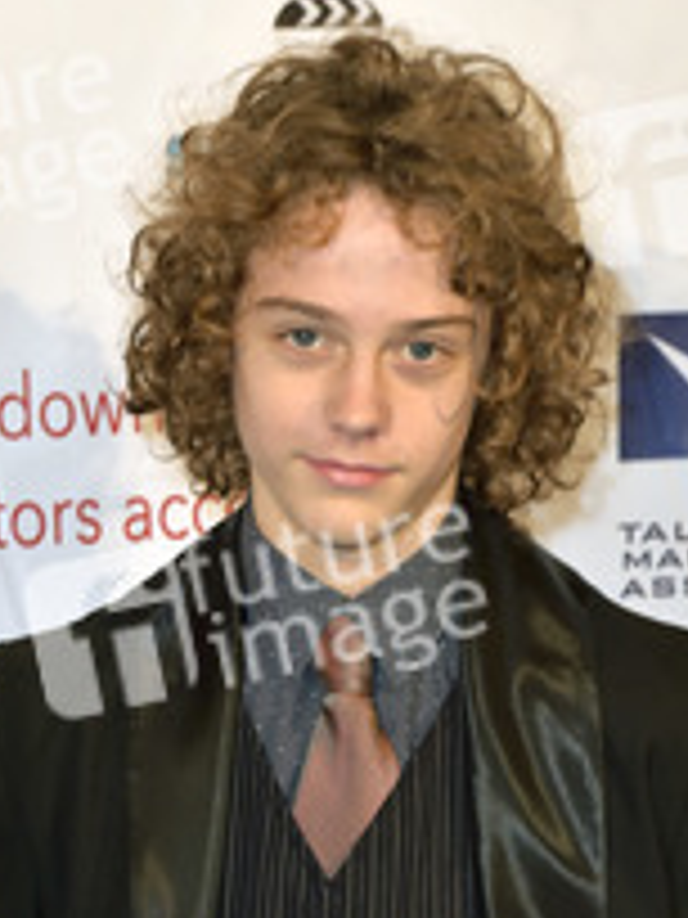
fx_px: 3498
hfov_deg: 11.2
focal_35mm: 132
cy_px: 837
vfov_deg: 14.8
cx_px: 389
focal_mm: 70
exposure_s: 1/320
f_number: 4.5
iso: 400
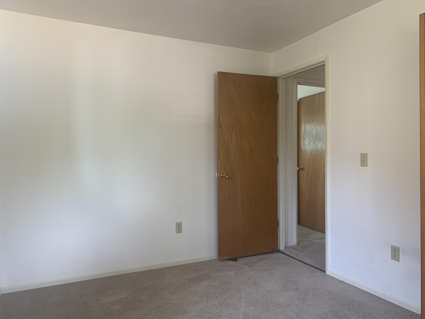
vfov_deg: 53.1
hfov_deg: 67.3
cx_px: 212
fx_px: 319
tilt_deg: +0.5
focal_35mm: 26
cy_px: 160
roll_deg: +0.7
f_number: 1.8
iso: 160
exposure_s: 1/60
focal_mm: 4.25
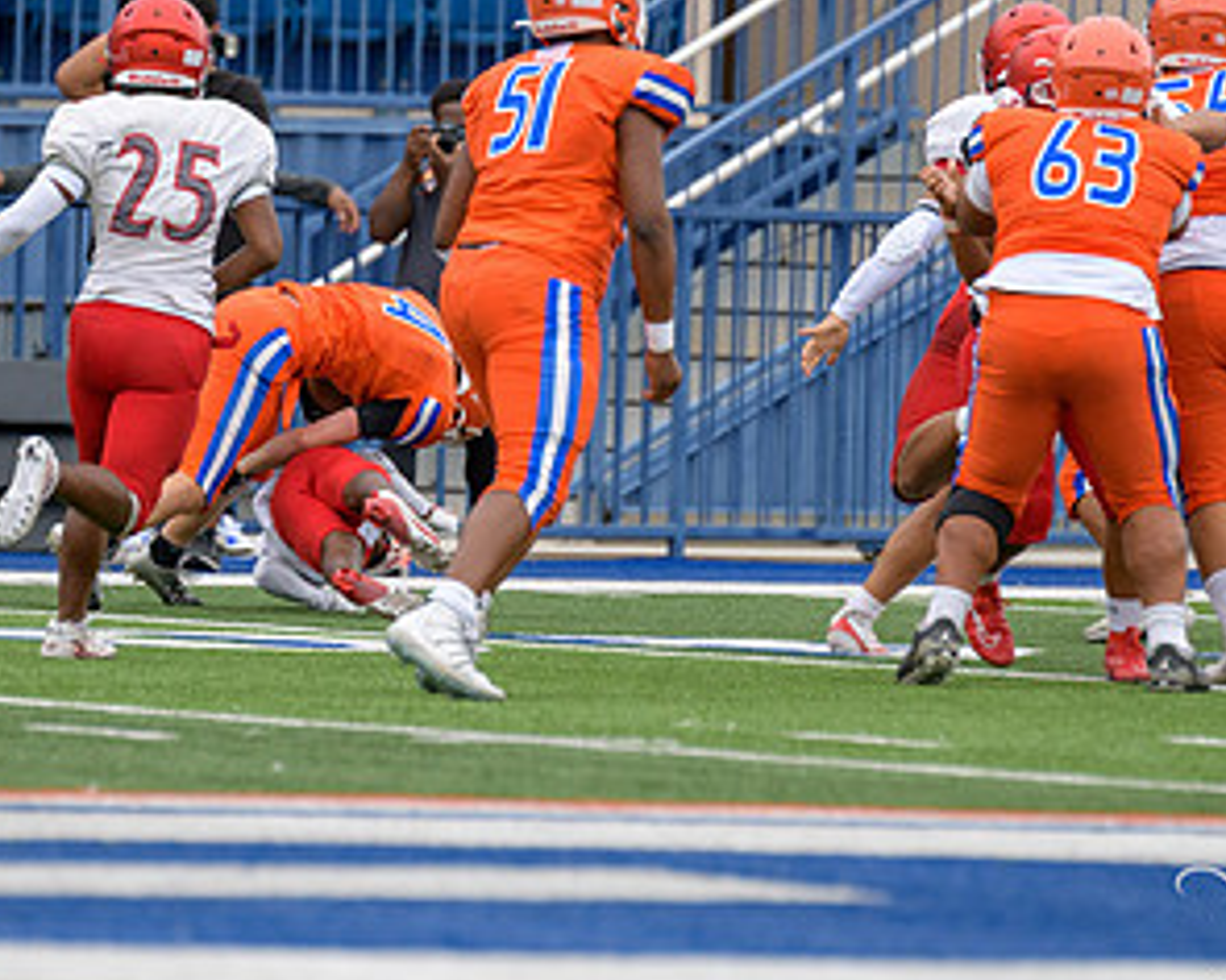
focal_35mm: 554
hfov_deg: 3.5
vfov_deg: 2.8
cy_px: 368
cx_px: 416
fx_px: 20102
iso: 500
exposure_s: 1/1000
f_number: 3.5
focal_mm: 300
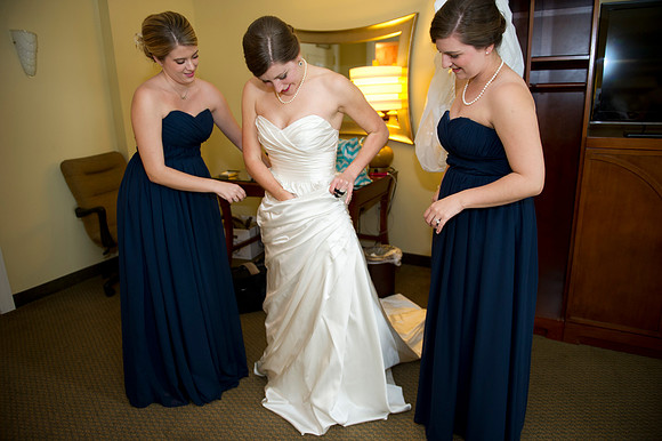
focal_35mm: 24
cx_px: 331
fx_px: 441
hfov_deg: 73.8
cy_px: 220
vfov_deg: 53.1
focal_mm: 24
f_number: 2.8
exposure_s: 1/125
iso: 640
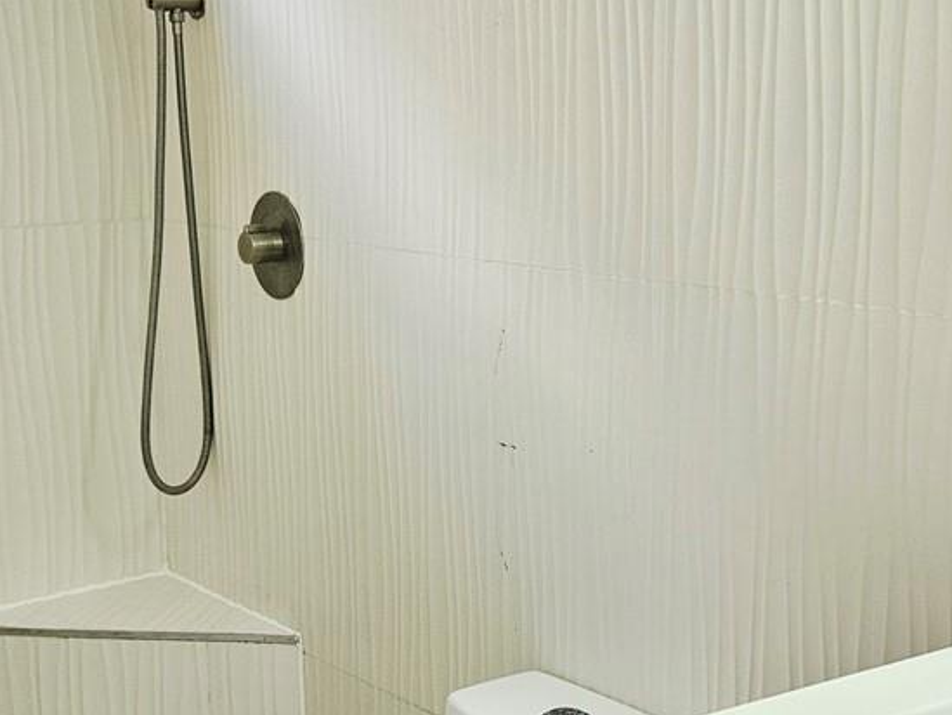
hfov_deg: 28.9
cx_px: 430
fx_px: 1843
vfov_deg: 21.8
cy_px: 482
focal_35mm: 67
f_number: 1.8
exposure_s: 1/120
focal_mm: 5.4
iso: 125
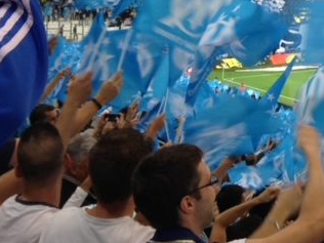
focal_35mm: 107
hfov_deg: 17.7
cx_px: 359
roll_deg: -1.5
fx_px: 1002
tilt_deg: -1.3
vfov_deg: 13.3
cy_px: -77
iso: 50
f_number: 2.4
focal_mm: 4.12
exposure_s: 1/30
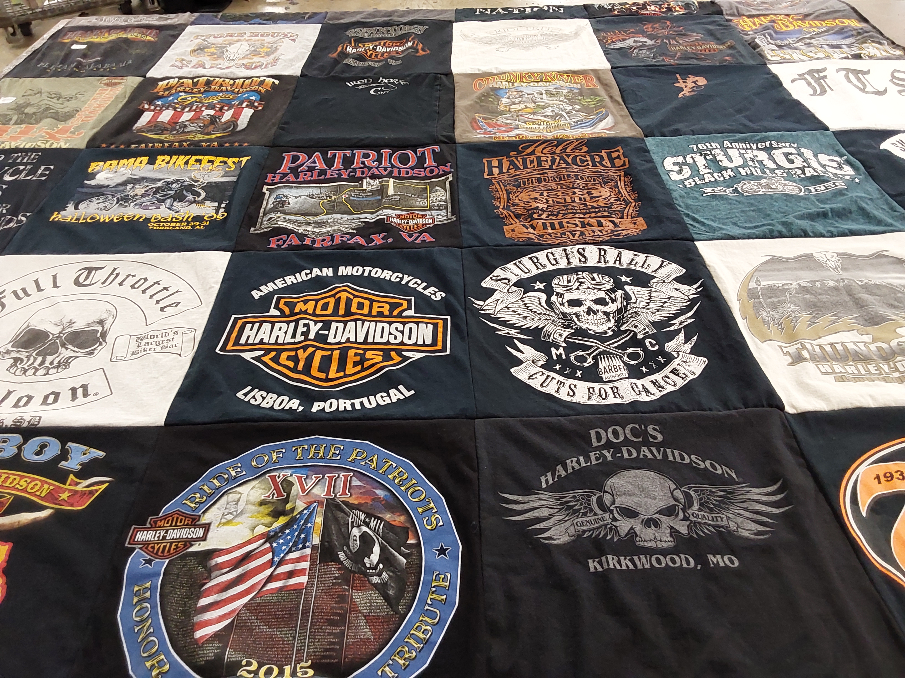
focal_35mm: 28
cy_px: 339
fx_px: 732
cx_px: 452
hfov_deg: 63.4
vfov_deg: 49.7
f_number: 1.9
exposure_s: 1/60
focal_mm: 2.91
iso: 200
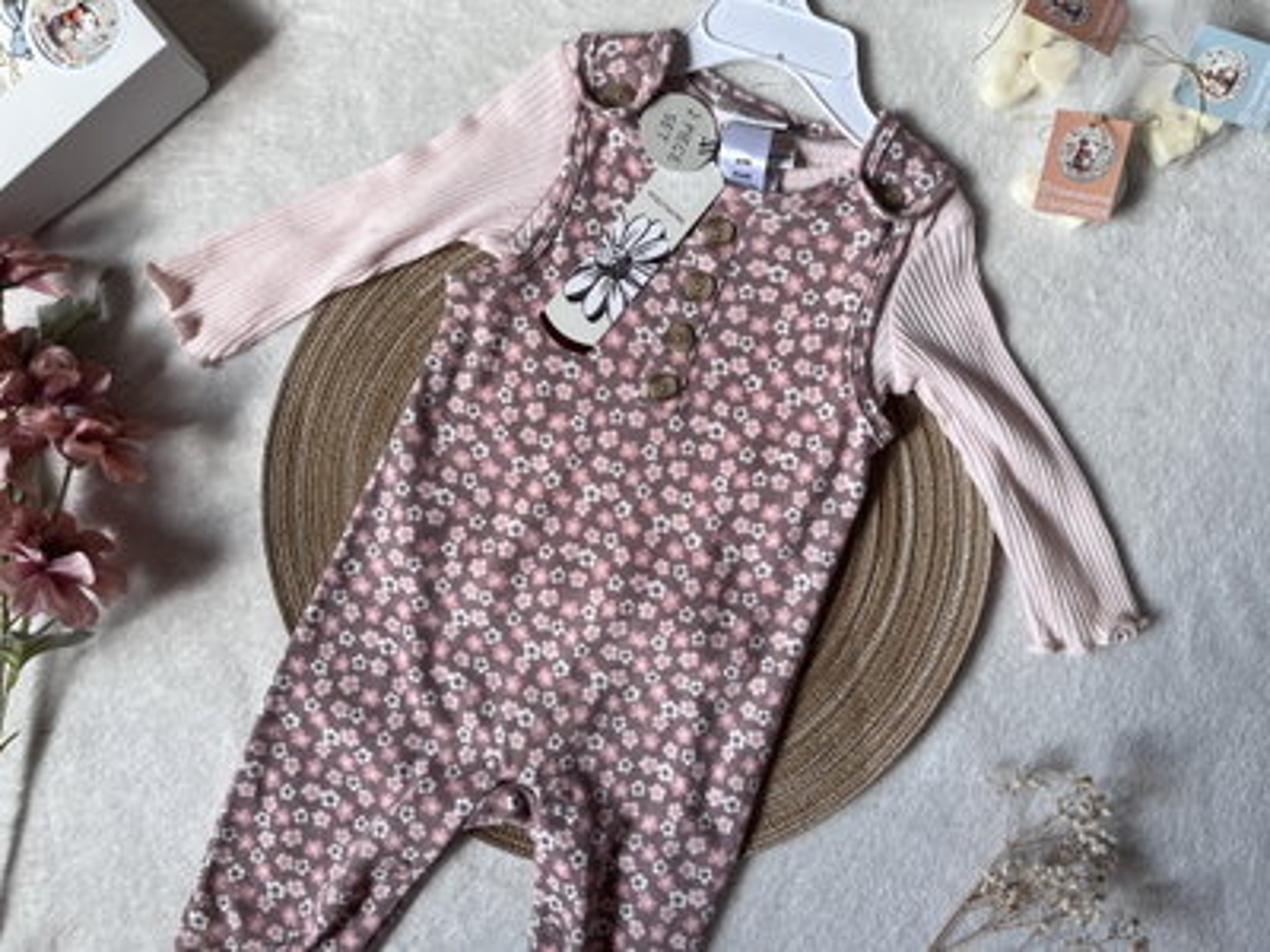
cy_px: 476
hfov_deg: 67.3
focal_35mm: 26
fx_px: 954
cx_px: 635
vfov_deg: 53.1
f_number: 1.6
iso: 40
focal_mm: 5.1
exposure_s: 1/122
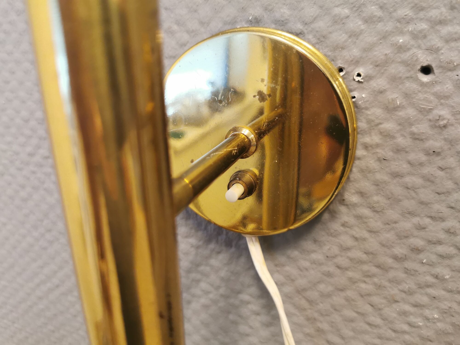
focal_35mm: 27
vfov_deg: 51.4
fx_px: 359
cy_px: 172
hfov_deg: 65.3
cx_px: 230
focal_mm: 5.56
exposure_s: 1/50
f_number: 1.6
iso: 250
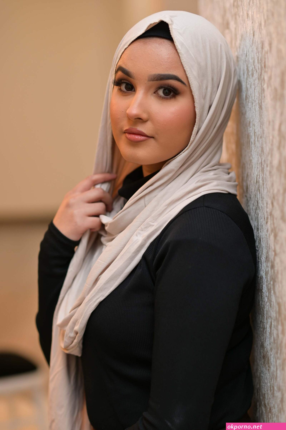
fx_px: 1014
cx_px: 143
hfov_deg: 16.0
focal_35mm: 85
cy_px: 215
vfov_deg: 23.9
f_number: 2.5
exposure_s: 1/160
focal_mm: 85
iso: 400
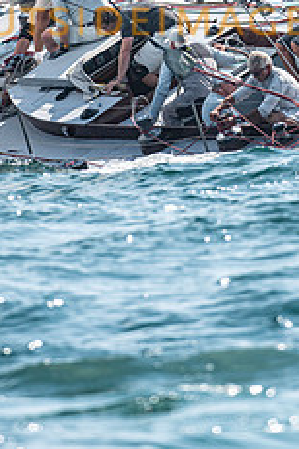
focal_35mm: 878
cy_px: 14
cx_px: 165
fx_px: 10938
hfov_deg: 1.6
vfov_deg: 2.3
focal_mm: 300
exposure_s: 1/3200
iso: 400
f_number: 5.6
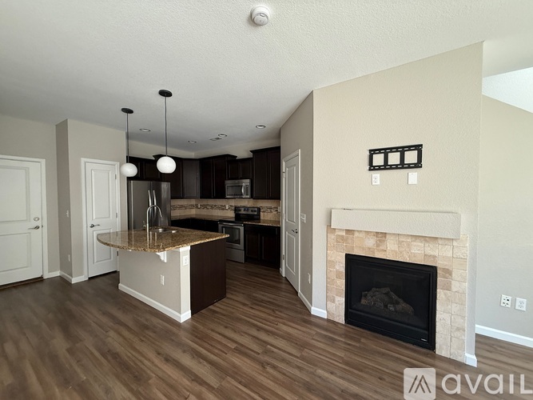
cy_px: 200
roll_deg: +0.3
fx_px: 216
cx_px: 266
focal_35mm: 14
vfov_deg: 85.7
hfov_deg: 102.1
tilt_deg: -0.9
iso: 250
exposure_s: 1/99
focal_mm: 2.22
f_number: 2.2
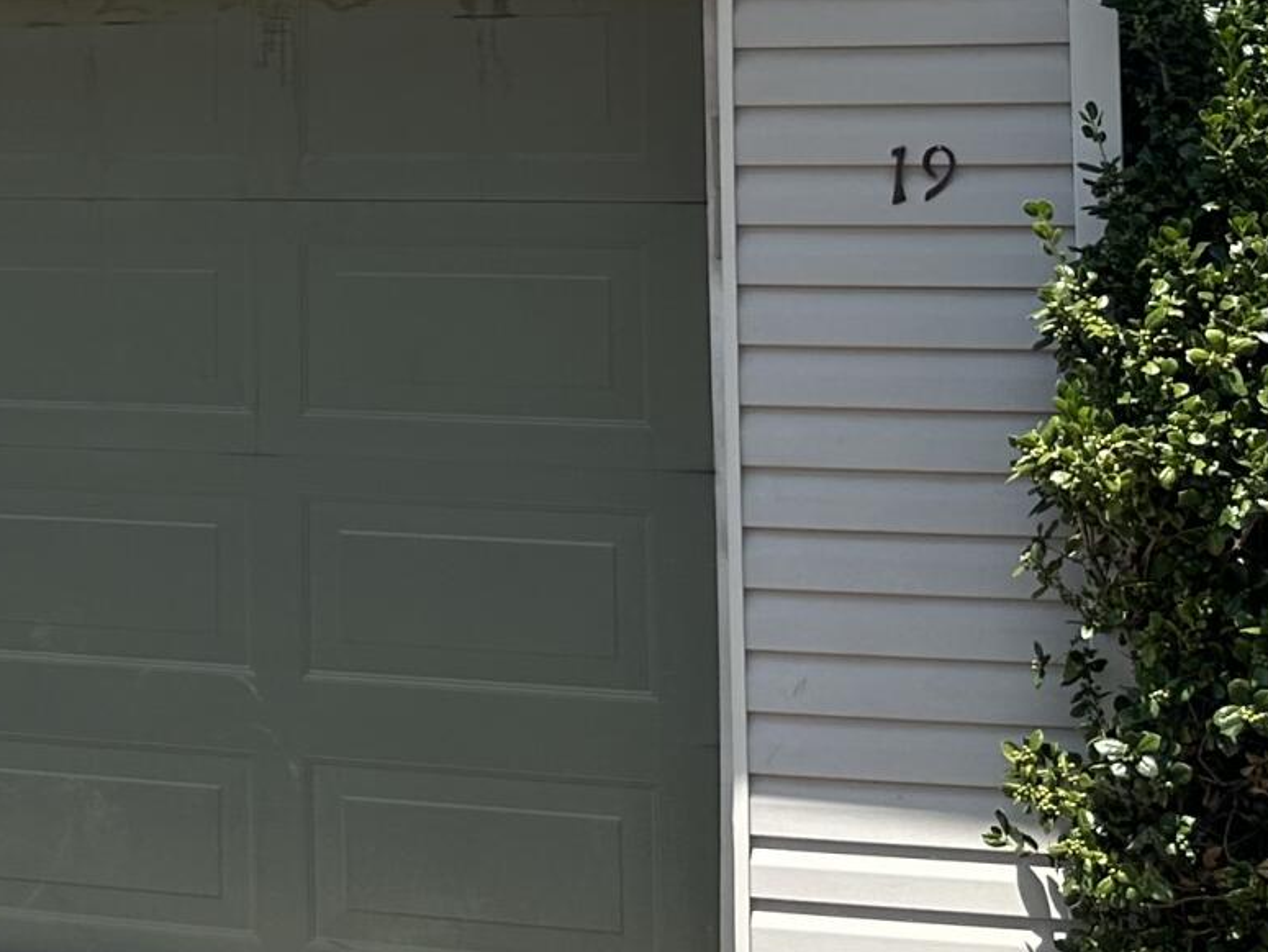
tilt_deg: +6.4
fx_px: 3408
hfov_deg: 19.2
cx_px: -470
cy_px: -23
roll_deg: -1.3
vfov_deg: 15.6
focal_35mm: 93
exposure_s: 1/3717
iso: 80
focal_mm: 6.86
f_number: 1.78
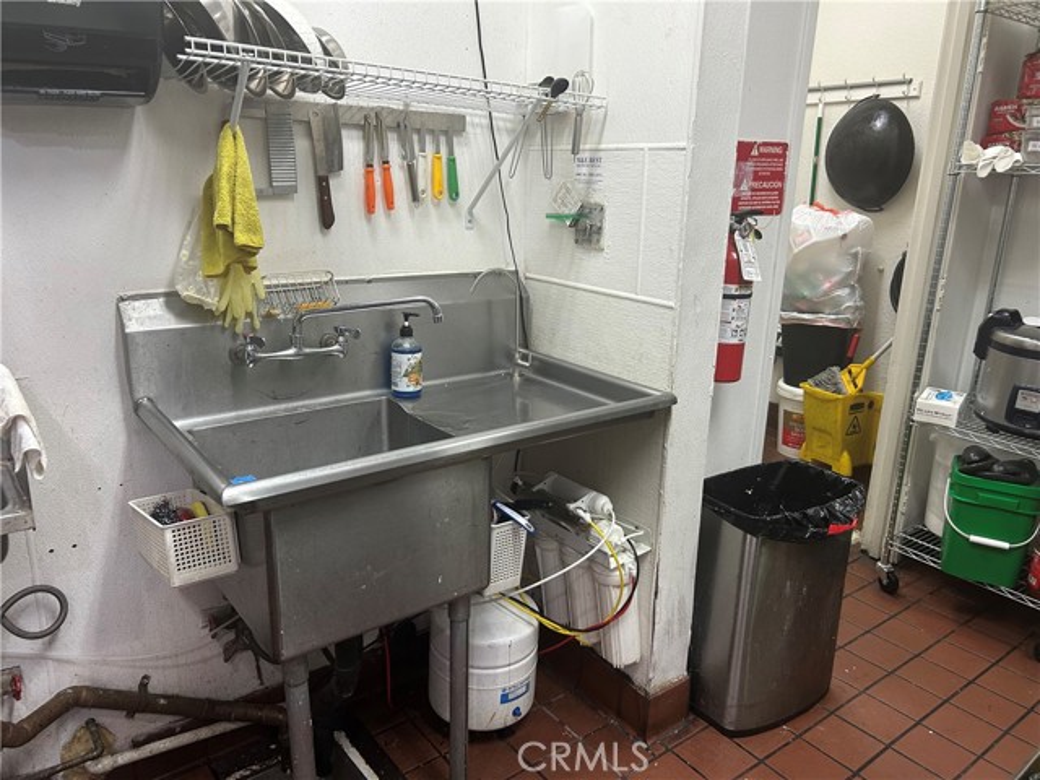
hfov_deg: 67.3
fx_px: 781
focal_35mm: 26
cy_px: 390
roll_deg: -1.9
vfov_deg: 53.1
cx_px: 520
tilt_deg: -15.8
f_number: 1.5
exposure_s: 1/60
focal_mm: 5.7
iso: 160
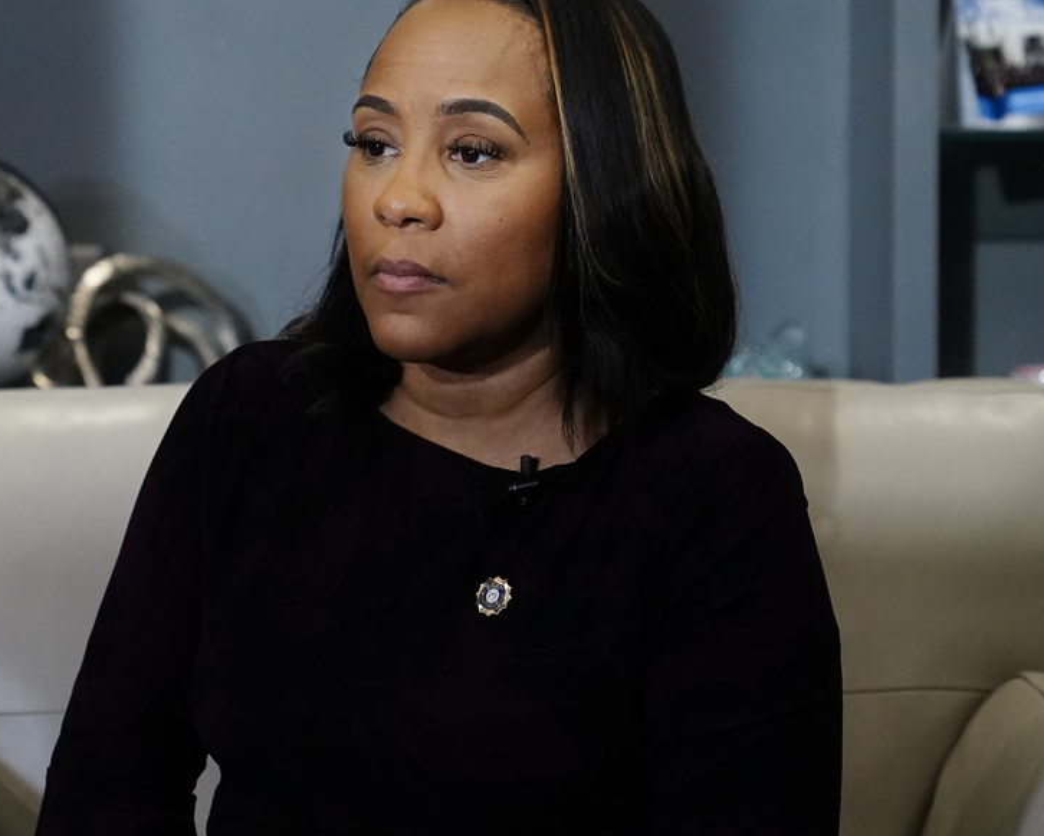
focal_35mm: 139
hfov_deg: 13.8
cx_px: 394
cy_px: 375
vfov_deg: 11.1
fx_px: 4295
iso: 4000
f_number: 3.2
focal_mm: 70
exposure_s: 1/2000
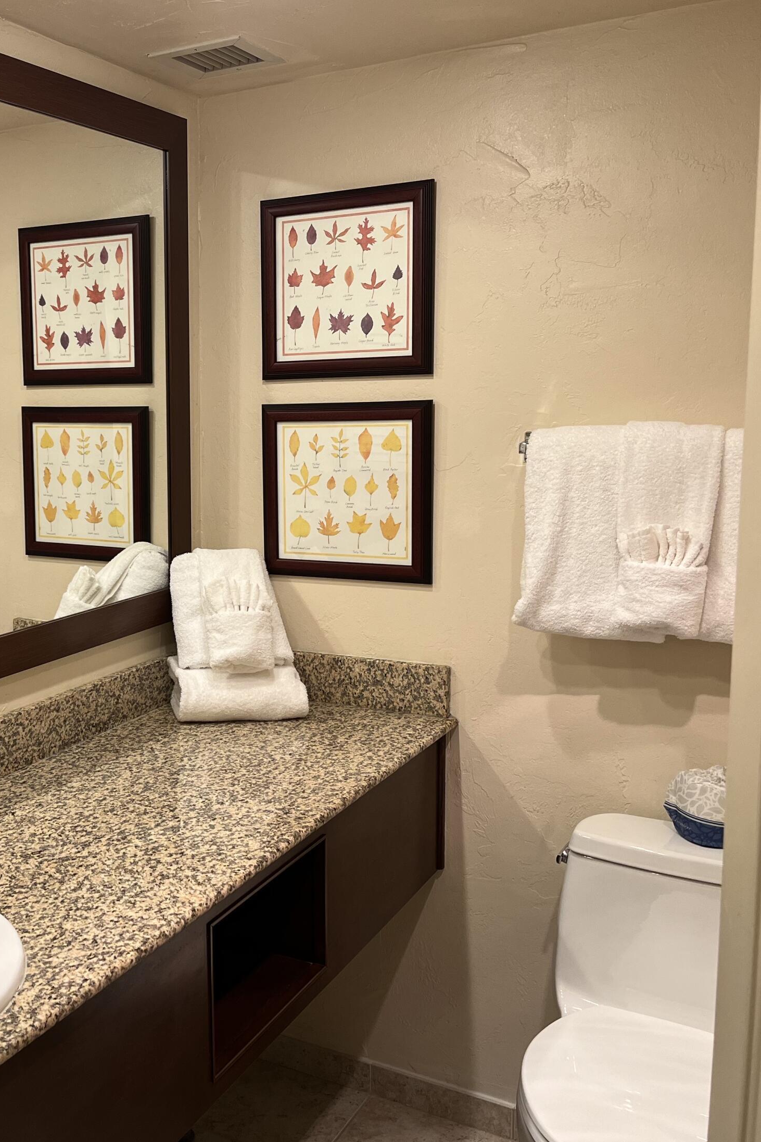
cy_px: 561
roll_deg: +1.5
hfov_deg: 34.4
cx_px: 109
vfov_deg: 51.9
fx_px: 1173
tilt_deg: -7.7
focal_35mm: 37
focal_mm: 5.1
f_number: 1.6
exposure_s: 1/120
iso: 80
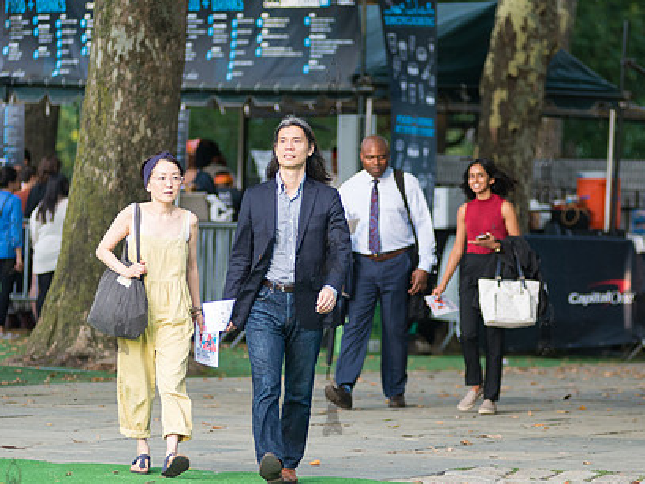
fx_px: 5032
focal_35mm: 270
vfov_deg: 5.5
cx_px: 291
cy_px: 251
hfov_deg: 7.3
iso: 1000
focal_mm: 155
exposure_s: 1/500
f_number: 2.8
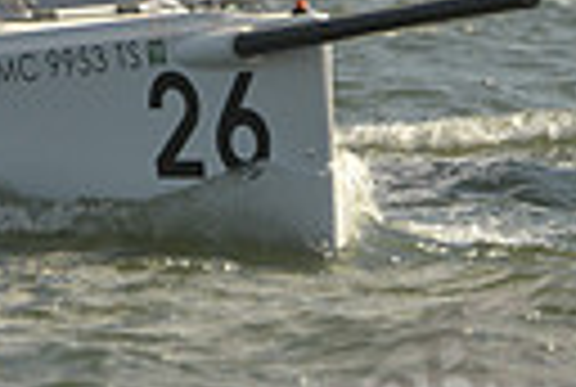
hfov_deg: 1.1
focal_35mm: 1808
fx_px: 28995
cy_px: -245
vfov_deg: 0.8
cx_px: -94
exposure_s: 1/1600
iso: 280
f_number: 7.1
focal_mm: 400
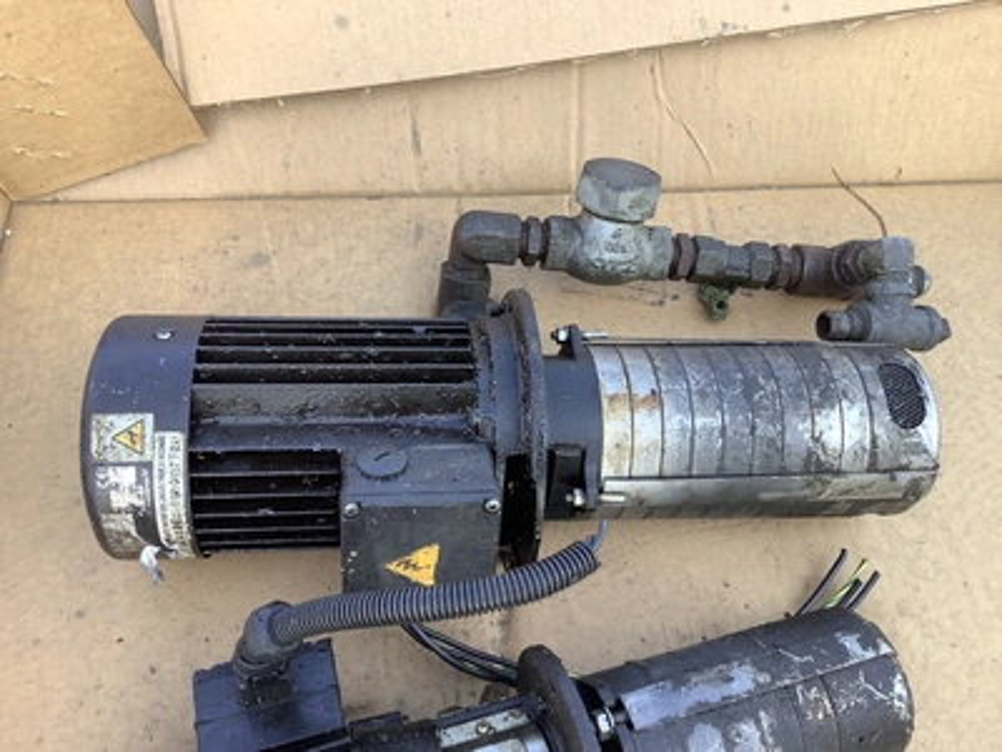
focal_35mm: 31
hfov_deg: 58.4
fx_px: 897
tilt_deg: -60.7
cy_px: 376
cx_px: 501
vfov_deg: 45.4
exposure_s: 1/101
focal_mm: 3.3
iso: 25
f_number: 2.4
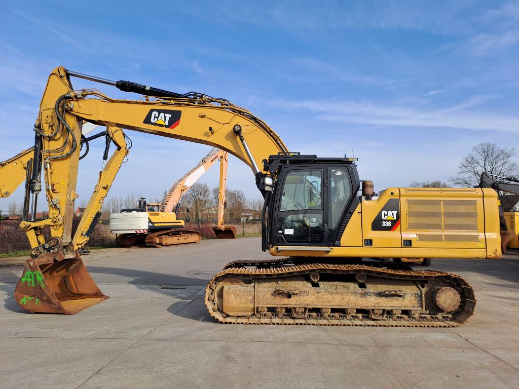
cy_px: 194
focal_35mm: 25
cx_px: 260
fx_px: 375
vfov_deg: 54.9
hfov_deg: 69.4
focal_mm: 4.65
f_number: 1.8
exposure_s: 1/1088
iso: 32
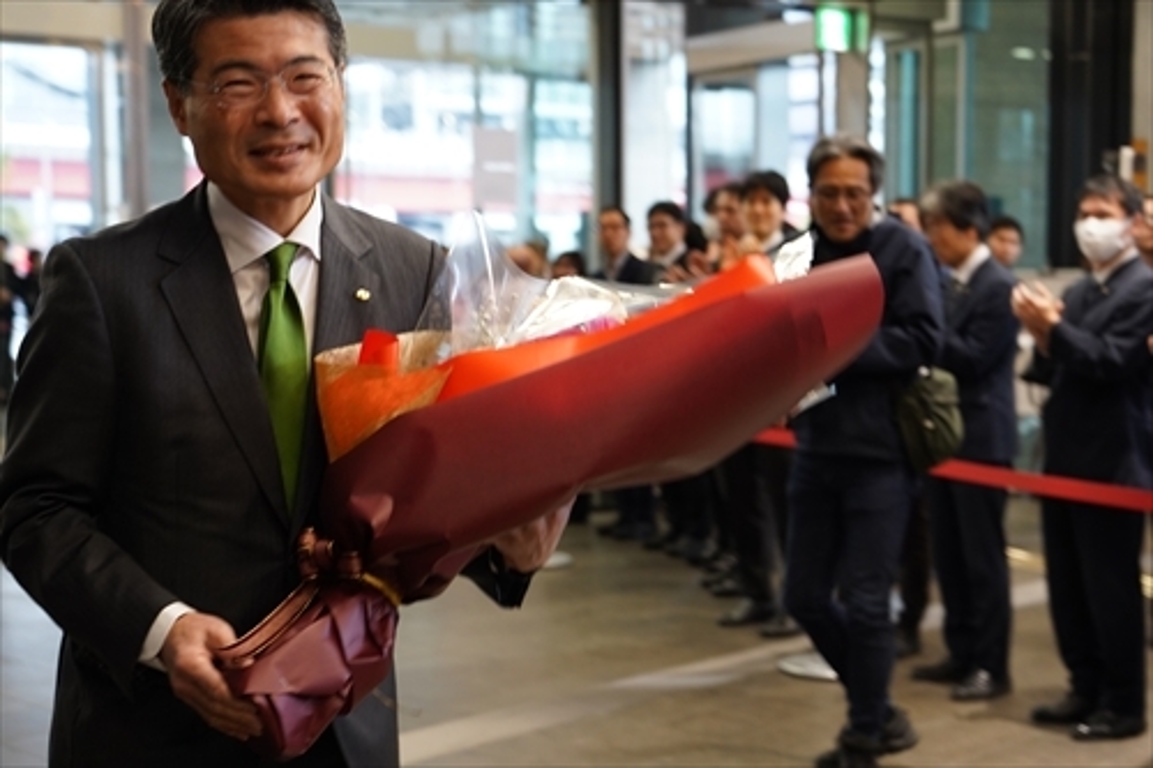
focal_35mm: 53
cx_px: 576
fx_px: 1697
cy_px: 384
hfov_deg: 37.5
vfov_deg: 25.5
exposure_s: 1/60
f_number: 4
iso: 1250
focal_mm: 53
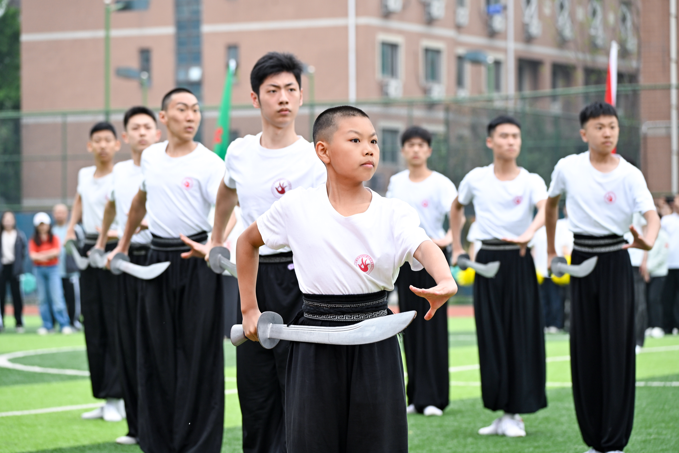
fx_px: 2621
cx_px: 340
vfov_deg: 9.9
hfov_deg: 14.8
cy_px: 226
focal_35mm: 139
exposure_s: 1/500
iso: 500
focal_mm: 139
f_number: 6.3
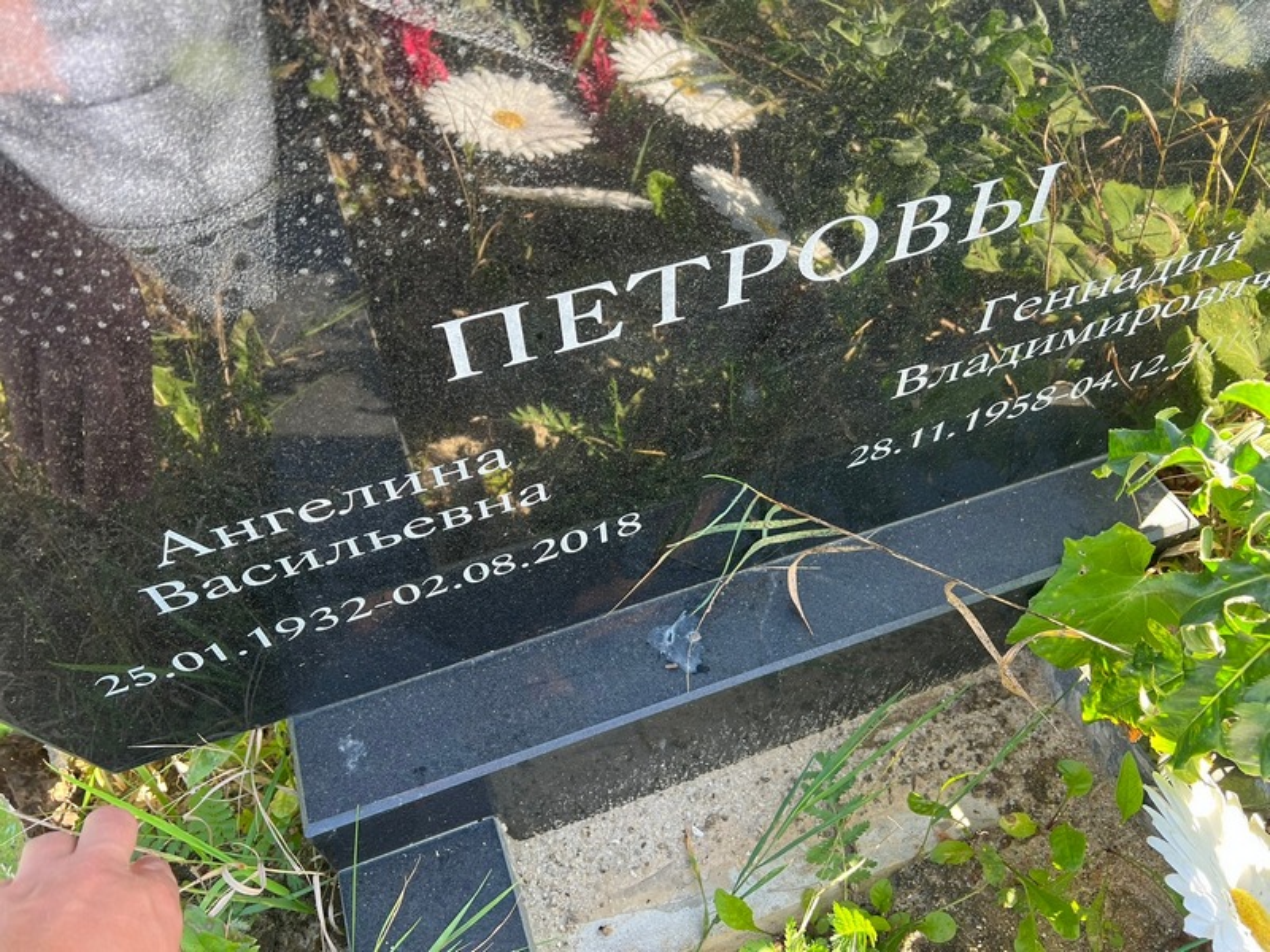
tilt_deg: -49.3
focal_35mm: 26
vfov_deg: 53.1
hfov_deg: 67.3
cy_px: 476
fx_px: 954
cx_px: 635
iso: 50
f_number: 1.5
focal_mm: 5.7
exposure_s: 1/161
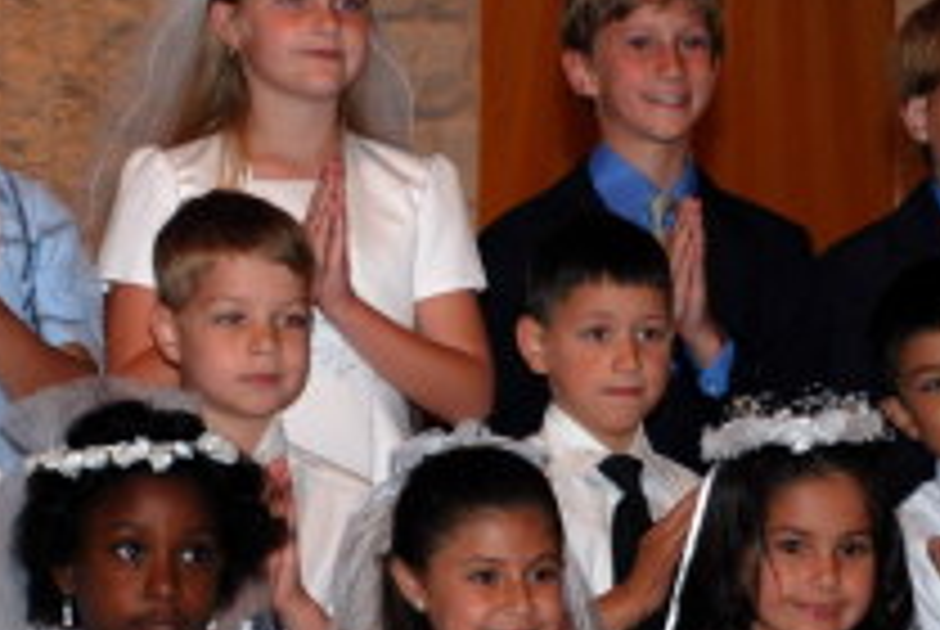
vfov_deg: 6.0
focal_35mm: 230
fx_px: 6014
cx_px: 396
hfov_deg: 8.9
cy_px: 504
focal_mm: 50
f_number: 5
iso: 200
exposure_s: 1/60
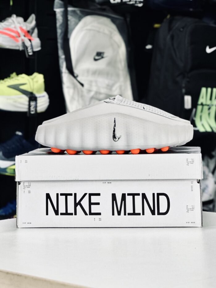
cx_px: 108
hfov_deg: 19.1
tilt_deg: -2.9
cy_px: 144
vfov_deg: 25.3
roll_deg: +0.5
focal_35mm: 77
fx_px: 641
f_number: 2.8
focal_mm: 9
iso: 125
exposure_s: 1/100
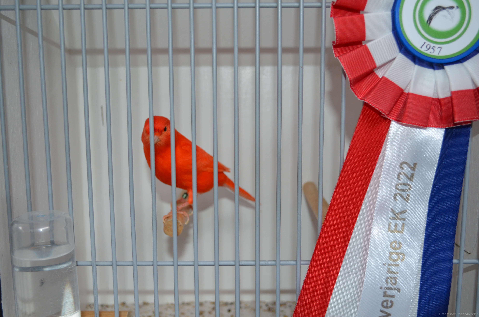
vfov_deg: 34.1
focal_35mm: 39
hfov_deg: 49.6
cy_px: 158
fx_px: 518
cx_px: 240
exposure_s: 1/60
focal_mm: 26
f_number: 4.2
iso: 500
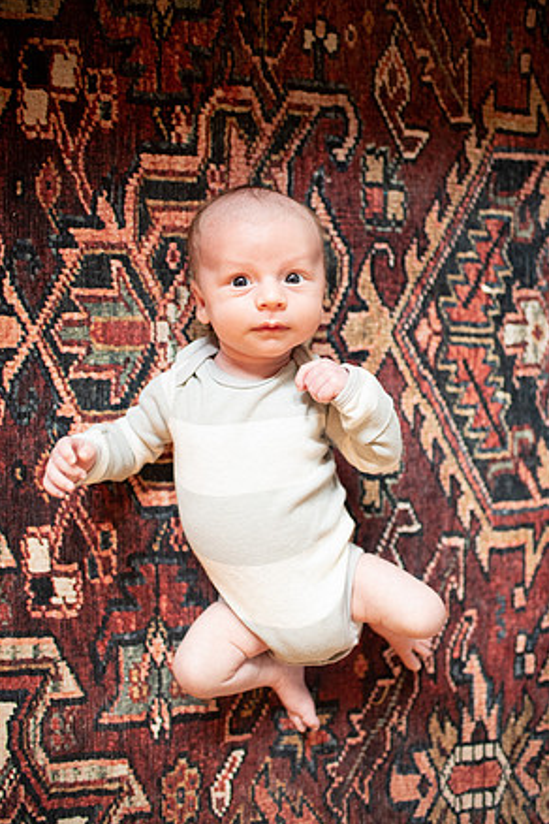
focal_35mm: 36
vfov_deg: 53.1
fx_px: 823
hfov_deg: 36.9
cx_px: 269
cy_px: 404
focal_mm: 35
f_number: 2
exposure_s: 1/200
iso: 2500
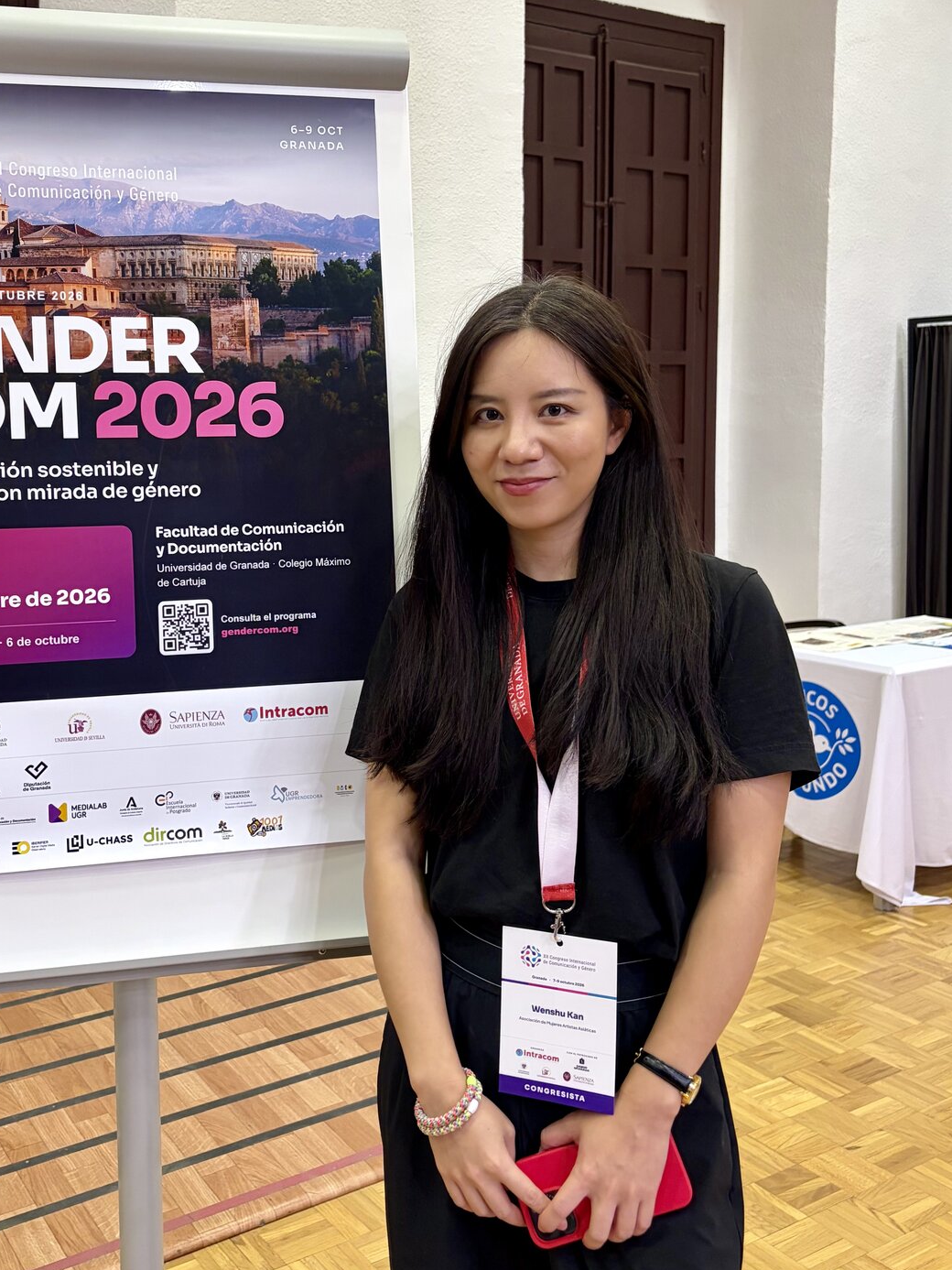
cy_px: 541
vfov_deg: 51.2
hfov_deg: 39.1
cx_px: 309
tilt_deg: -4.9
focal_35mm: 36
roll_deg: +0.6
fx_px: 1320
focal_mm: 5.96
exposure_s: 1/50
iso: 160
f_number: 1.6
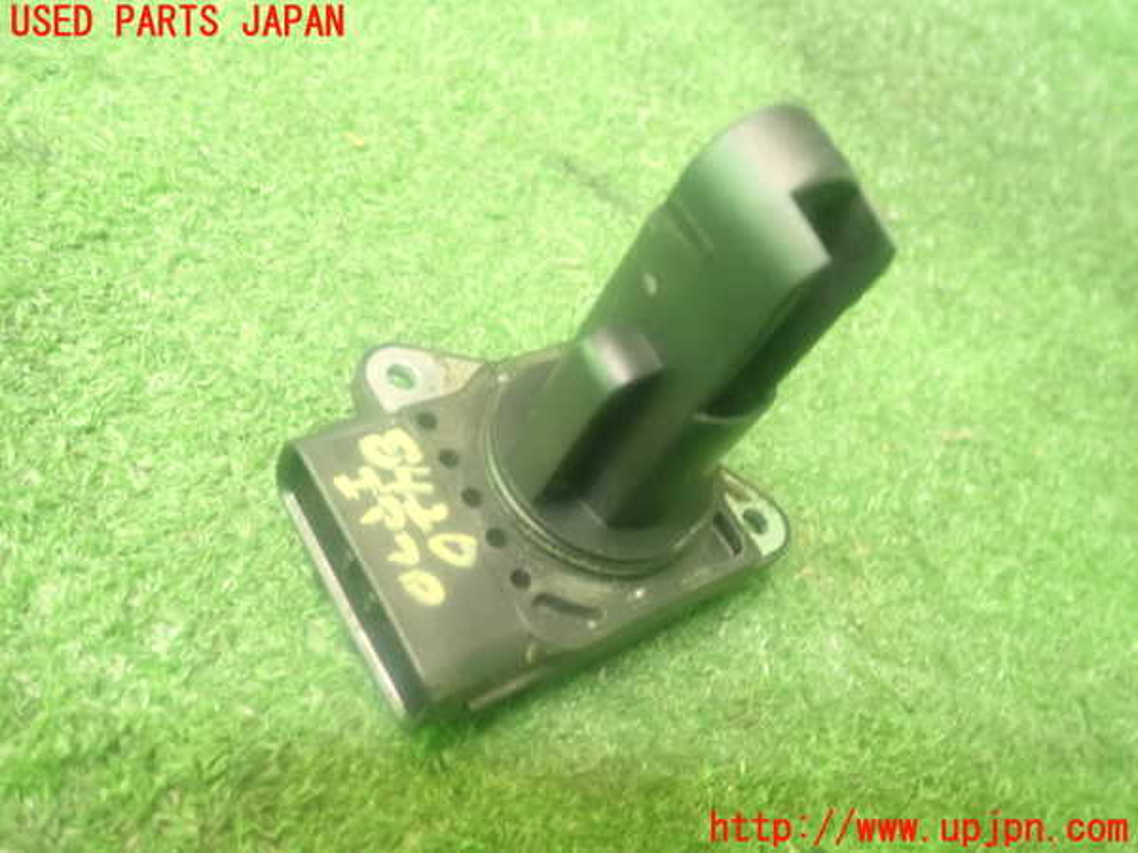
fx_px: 986
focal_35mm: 30
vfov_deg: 46.8
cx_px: 569
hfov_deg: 60.0
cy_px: 426
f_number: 2.3
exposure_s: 1/8
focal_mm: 5.5
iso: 1600
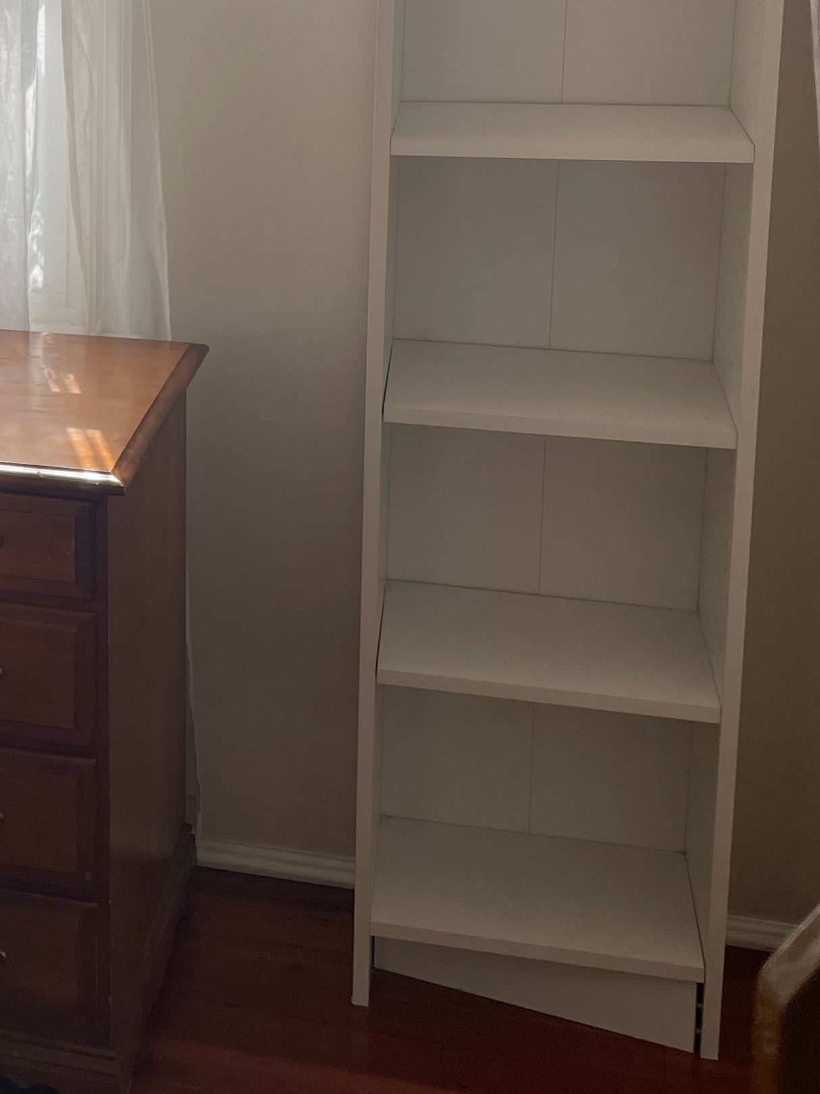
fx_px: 2053
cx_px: -190
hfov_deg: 20.9
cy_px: 182
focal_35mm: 65
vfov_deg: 29.0
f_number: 1.6
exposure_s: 1/292
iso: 32
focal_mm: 4.2
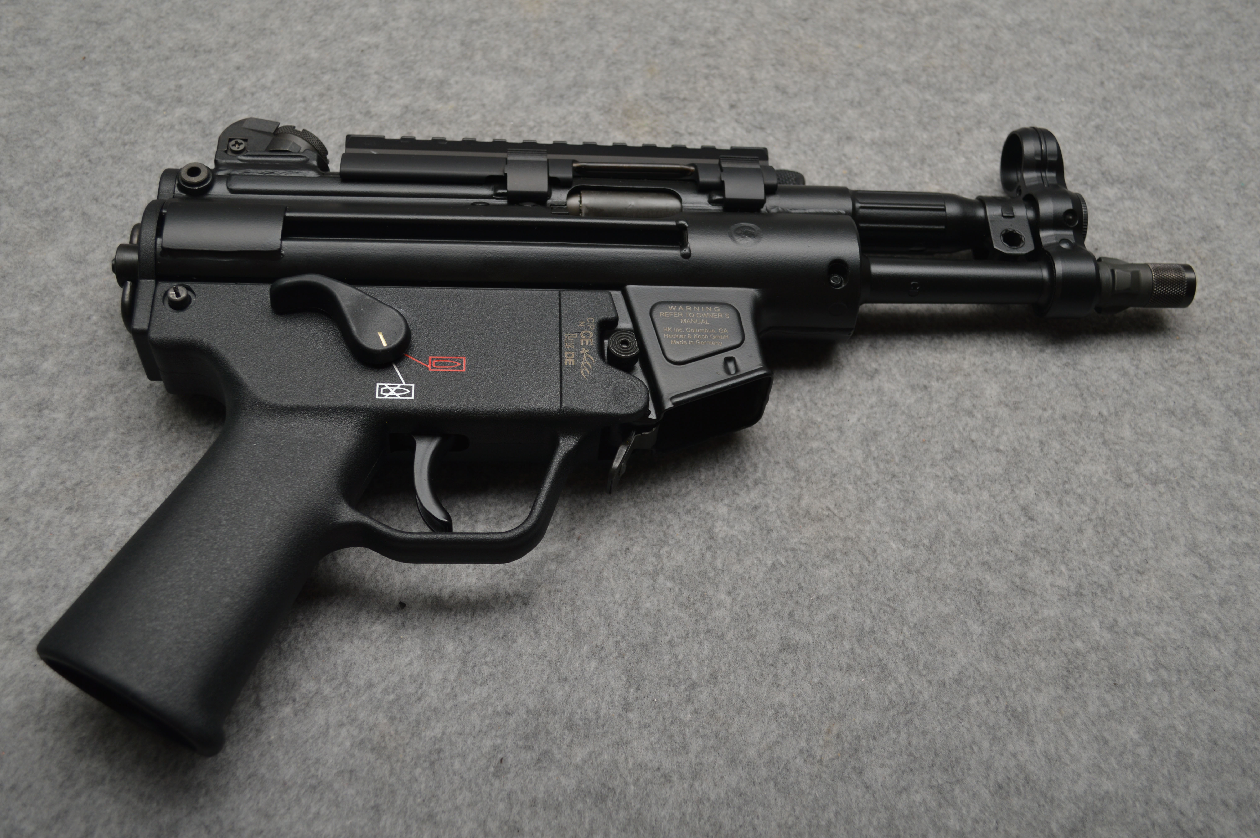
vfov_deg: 34.1
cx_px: 630
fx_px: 1364
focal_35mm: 39
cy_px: 419
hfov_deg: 49.6
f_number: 4.5
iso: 100
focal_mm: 26
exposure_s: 1/200
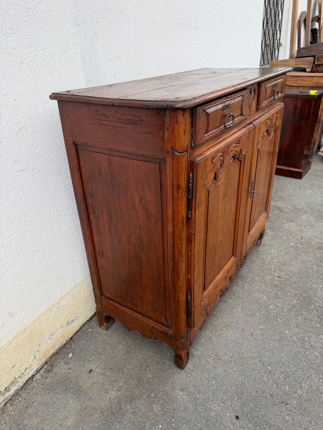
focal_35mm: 24
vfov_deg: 71.6
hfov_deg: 56.8
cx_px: 162
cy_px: 215
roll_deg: +3.5
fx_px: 299
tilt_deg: -27.7
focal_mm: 6.76
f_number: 1.78
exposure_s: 1/822
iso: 80
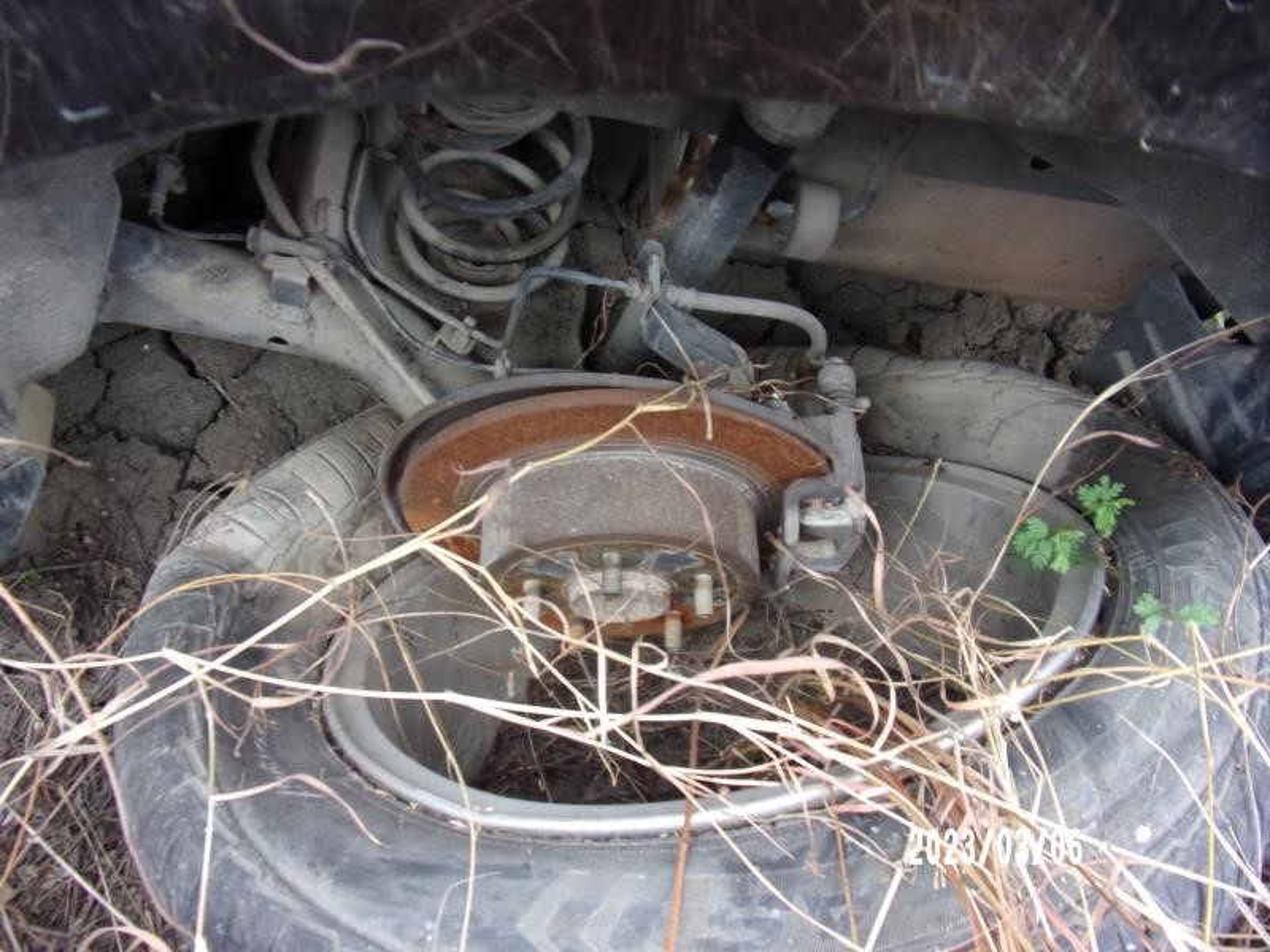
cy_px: 476
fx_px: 881
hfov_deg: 71.6
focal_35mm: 24
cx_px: 635
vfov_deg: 56.8
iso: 80
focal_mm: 4.3
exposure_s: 1/45
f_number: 3.3
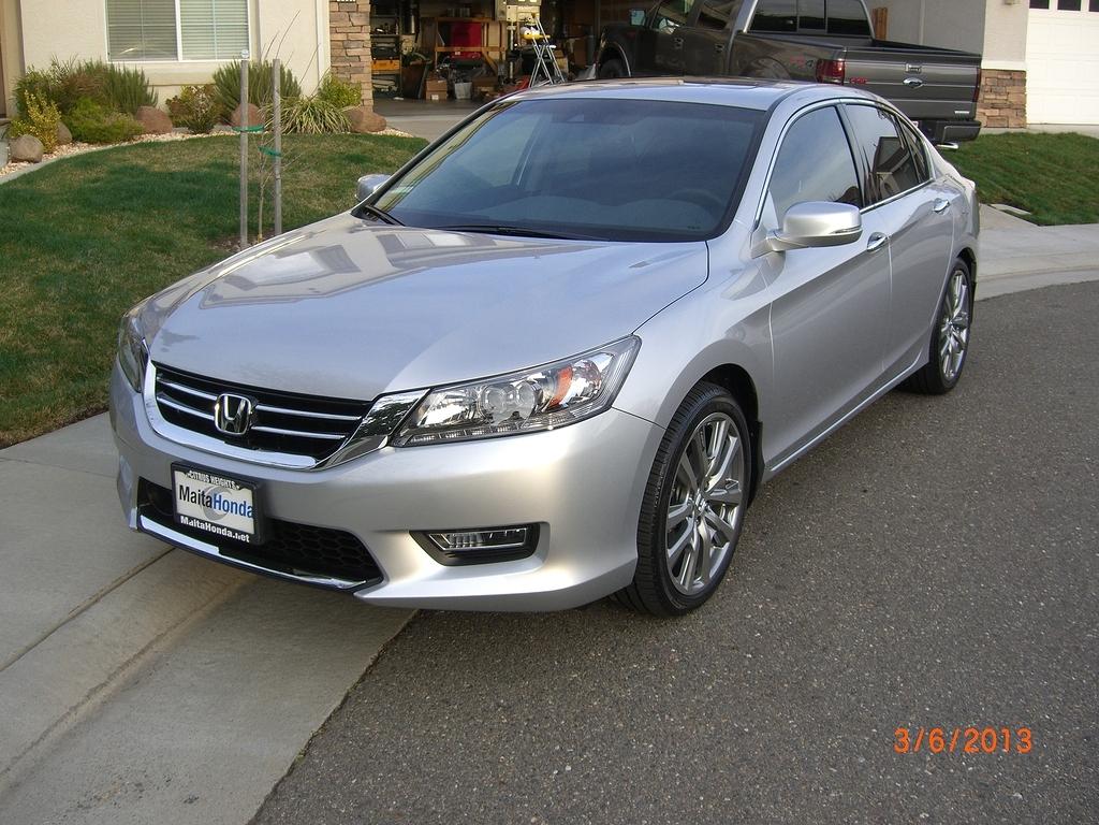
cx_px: 550
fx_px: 1206
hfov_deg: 49.0
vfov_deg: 37.7
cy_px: 412
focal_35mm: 38
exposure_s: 1/160
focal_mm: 7.9
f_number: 2.8
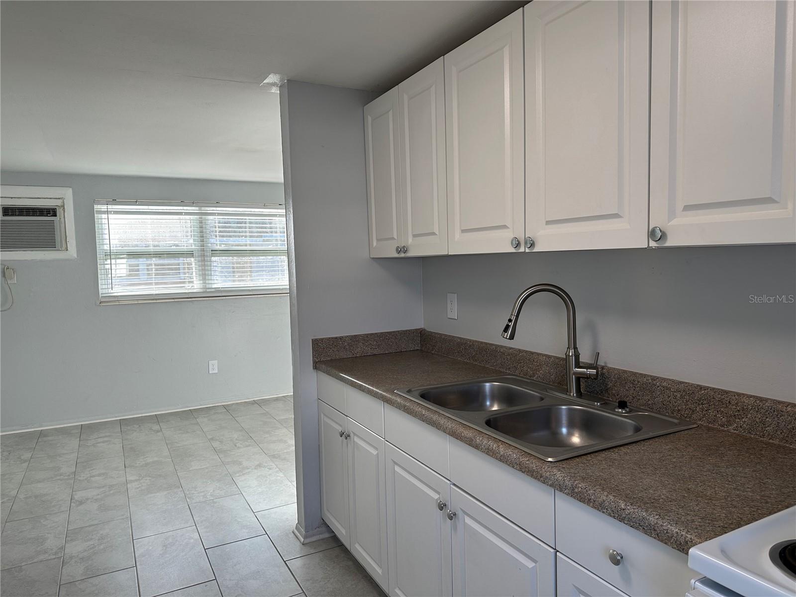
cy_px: 298
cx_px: 398
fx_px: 552
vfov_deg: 56.8
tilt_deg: -3.2
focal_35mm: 24
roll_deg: +0.8
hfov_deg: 71.6
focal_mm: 6.86
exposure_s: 1/178
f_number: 1.78
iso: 80
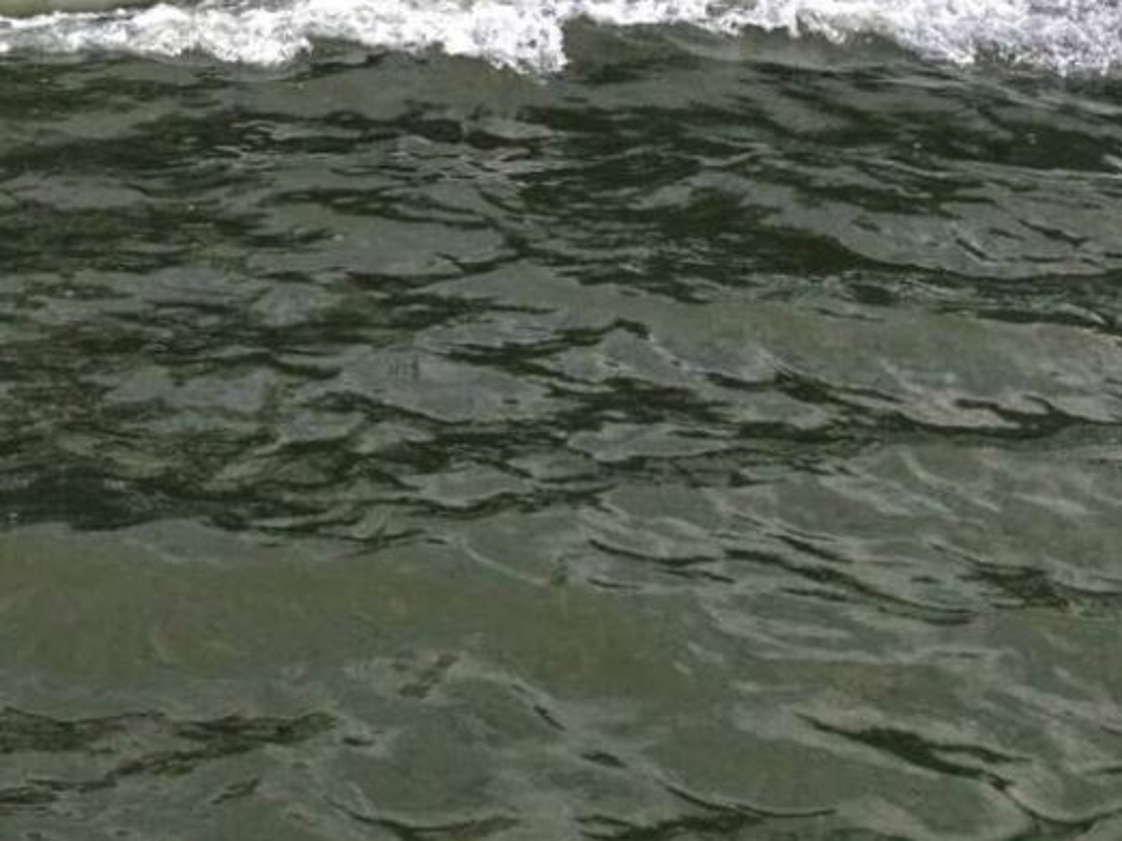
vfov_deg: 14.6
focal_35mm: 92
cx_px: 17
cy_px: -544
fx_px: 2981
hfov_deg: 20.7
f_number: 1.8
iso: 470
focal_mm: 8.67
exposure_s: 1/1000
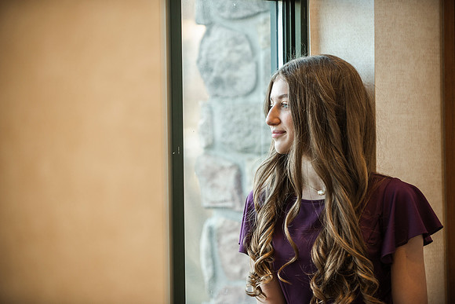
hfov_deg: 15.8
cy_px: 152
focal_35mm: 130
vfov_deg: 10.6
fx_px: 1643
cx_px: 228
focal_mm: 130
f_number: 2.8
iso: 1000
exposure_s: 1/125
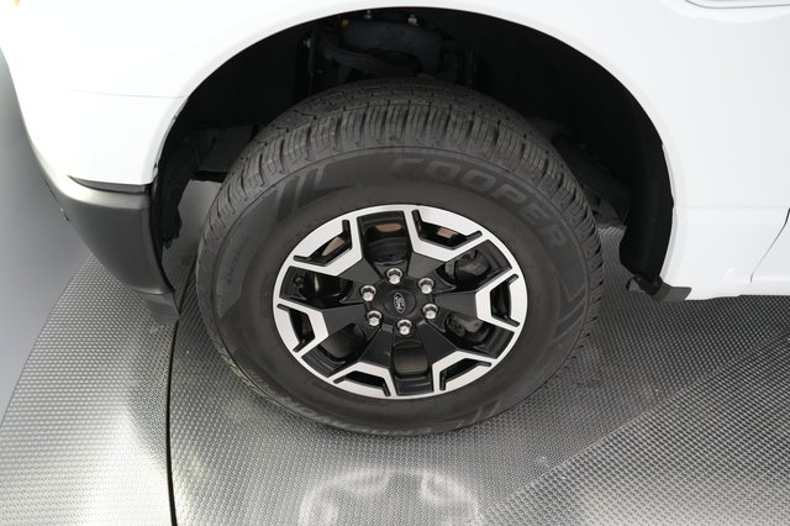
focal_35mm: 25
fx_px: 548
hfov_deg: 71.5
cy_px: 263
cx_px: 395
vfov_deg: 51.2
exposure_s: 1/250
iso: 4000
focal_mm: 25
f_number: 2.8
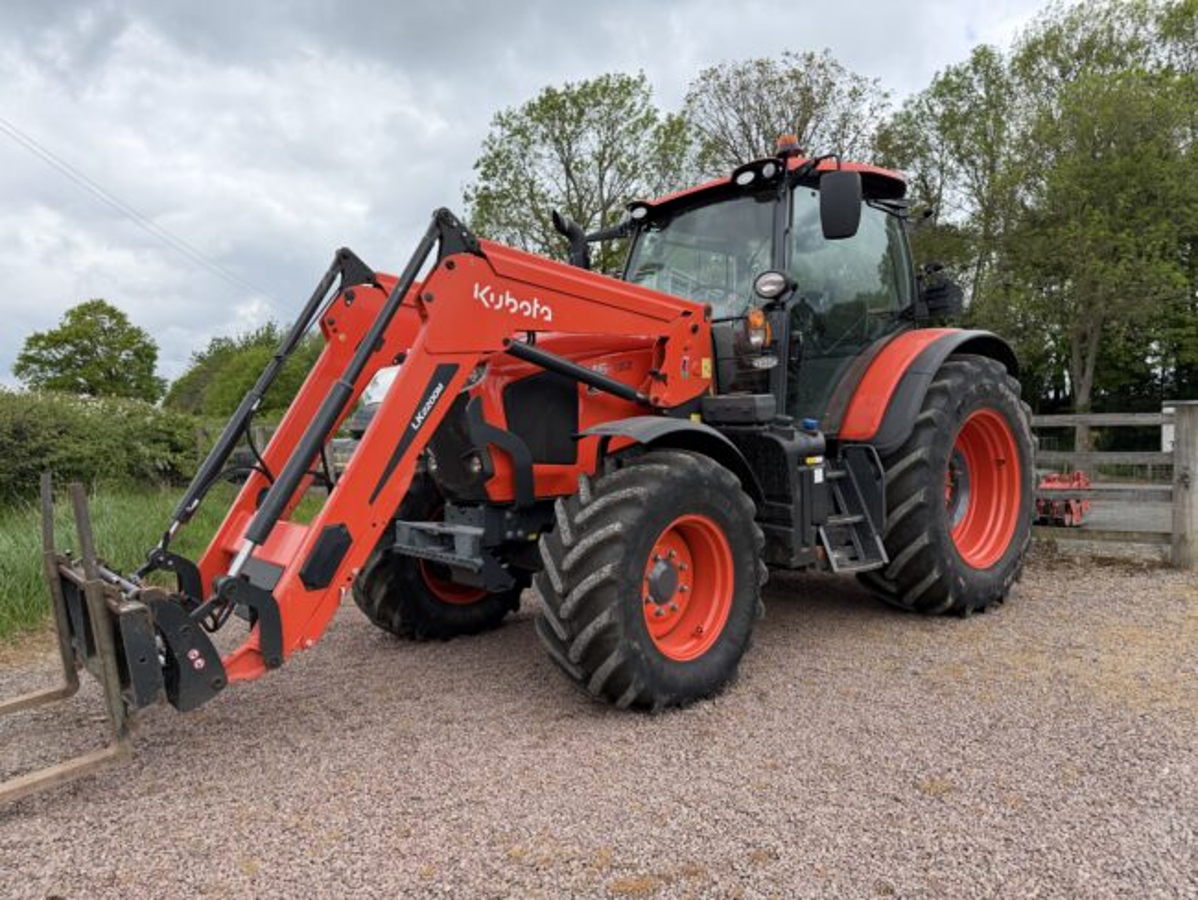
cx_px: 599
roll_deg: -1.8
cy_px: 450
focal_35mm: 24
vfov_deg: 56.8
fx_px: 831
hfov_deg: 71.6
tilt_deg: +0.0
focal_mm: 6.76
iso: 100
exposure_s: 1/2169
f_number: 1.78
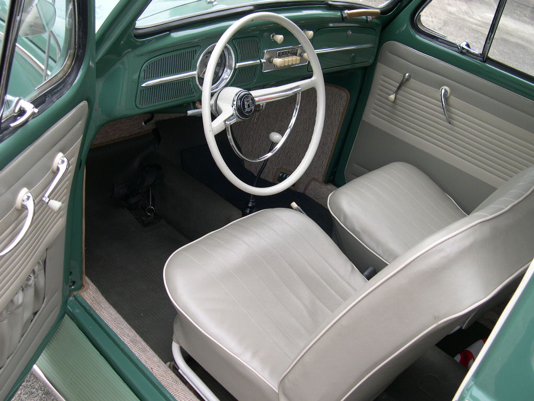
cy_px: 200
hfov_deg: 49.0
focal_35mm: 38
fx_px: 586
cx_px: 267
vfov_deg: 37.7
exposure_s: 1/130
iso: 100
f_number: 2.8
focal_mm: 8
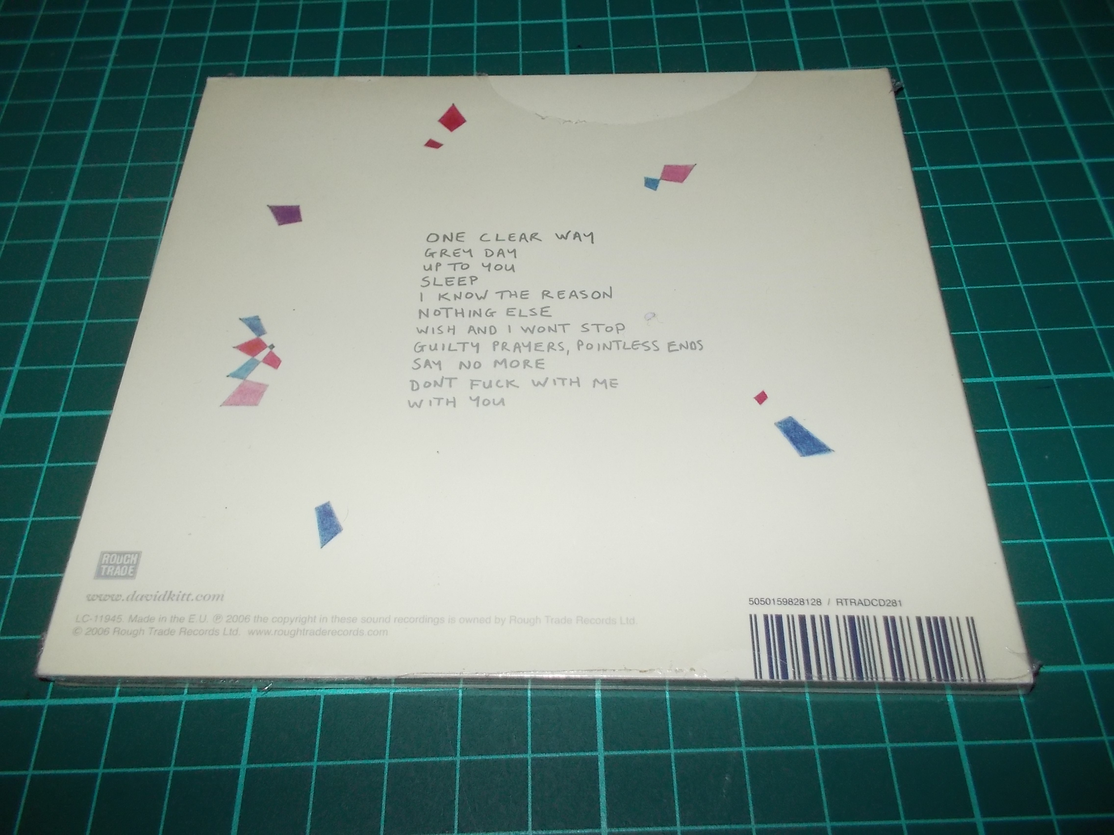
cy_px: 418
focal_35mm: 29
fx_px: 933
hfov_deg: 61.7
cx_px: 557
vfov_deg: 48.2
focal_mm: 4.1
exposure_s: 1/30
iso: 200
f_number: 3.3
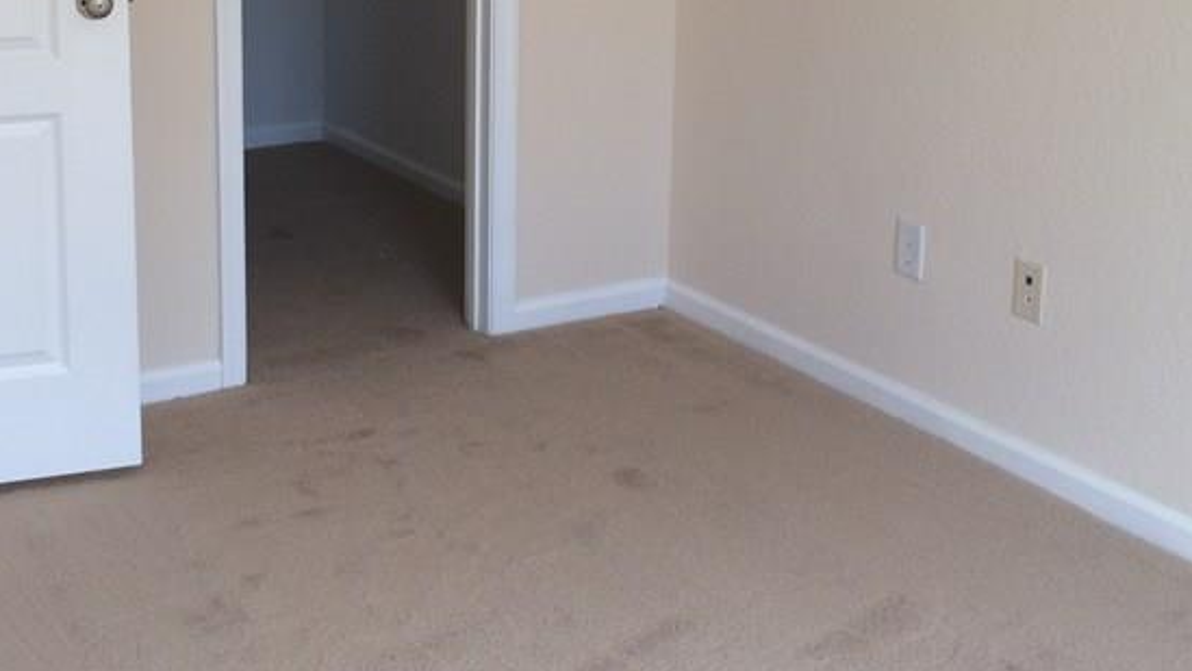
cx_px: 467
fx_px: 1928
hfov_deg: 34.2
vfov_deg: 19.3
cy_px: 52
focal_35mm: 61
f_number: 2.2
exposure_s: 1/120
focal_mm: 4.12
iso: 40
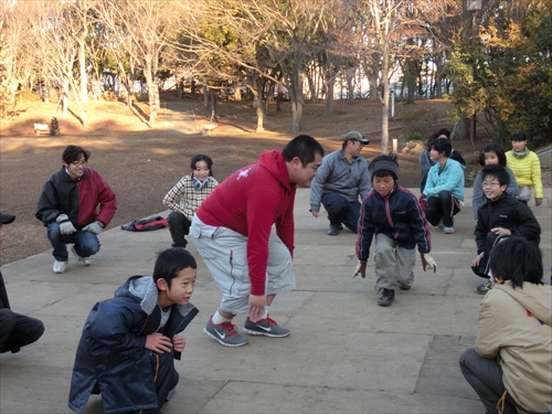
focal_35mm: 47
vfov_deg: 30.9
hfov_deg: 40.4
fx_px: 749
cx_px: 276
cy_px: 207
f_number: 4.2
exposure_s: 1/320
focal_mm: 8.29
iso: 400
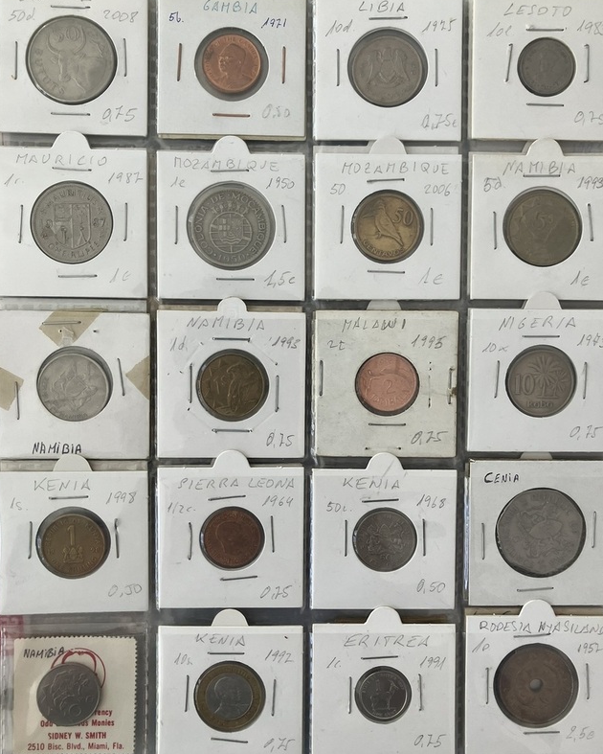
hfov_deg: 48.5
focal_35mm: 30
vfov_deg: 58.8
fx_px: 669
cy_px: 373
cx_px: 307
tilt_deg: -89.1
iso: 80
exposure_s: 1/121
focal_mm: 3.99
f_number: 1.8
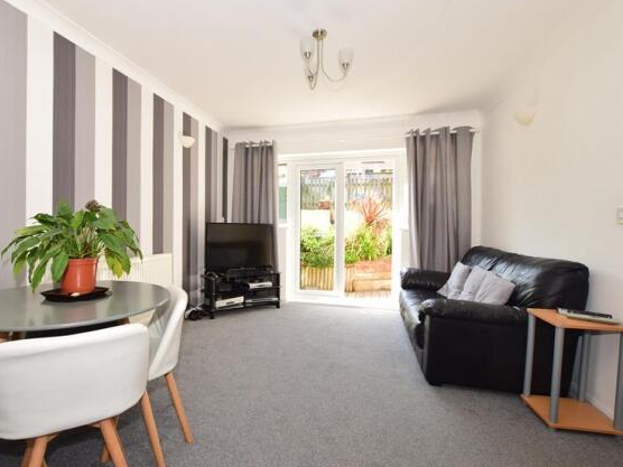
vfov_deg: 74.7
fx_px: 306
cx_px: 266
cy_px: 231
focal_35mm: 17
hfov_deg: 90.4
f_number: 6.3
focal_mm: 10
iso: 400
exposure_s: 1/160
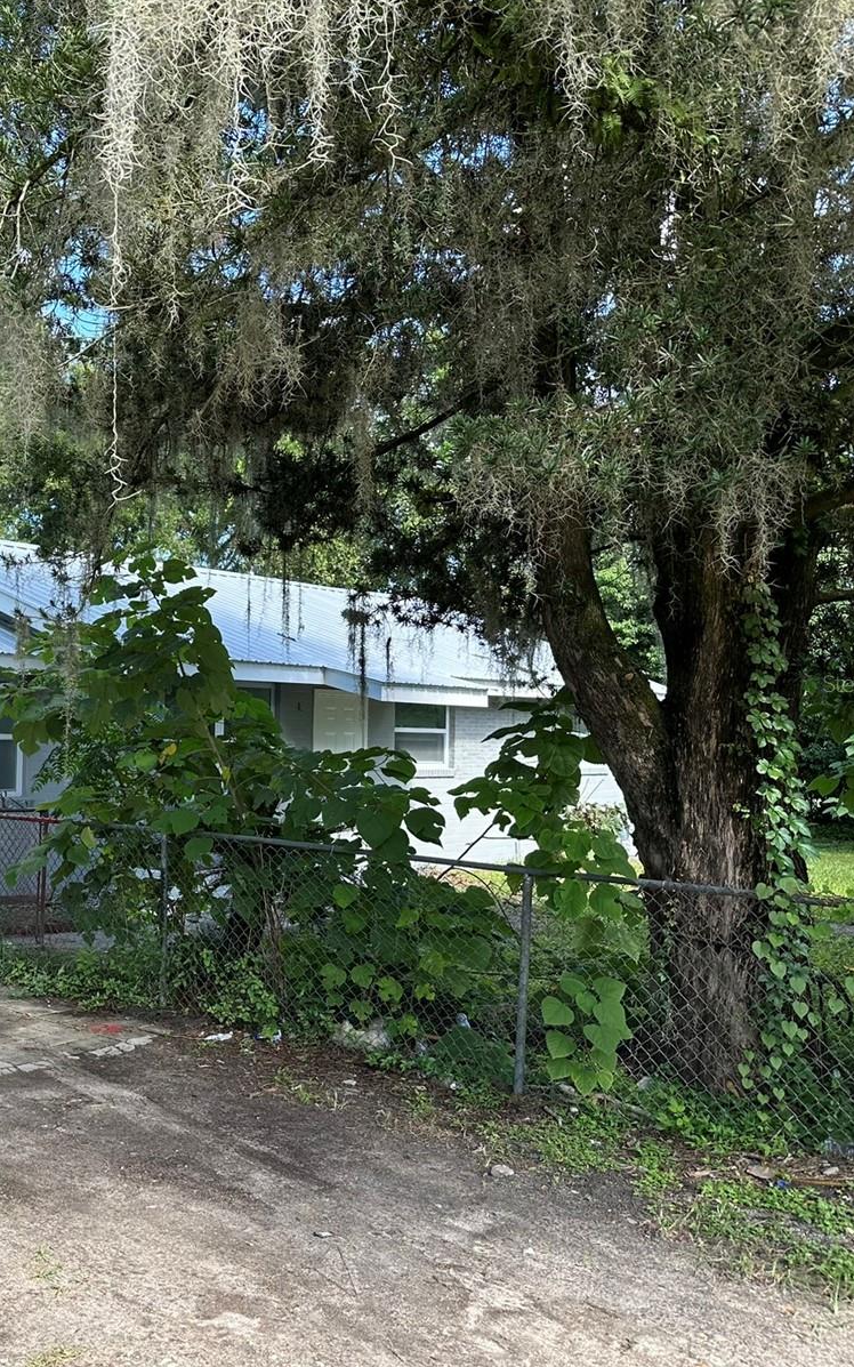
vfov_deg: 56.7
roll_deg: +0.2
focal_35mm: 34
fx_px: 1266
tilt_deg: +1.8
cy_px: 683
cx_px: 17
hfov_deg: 34.2
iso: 80
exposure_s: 1/549
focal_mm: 6.86
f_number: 1.78
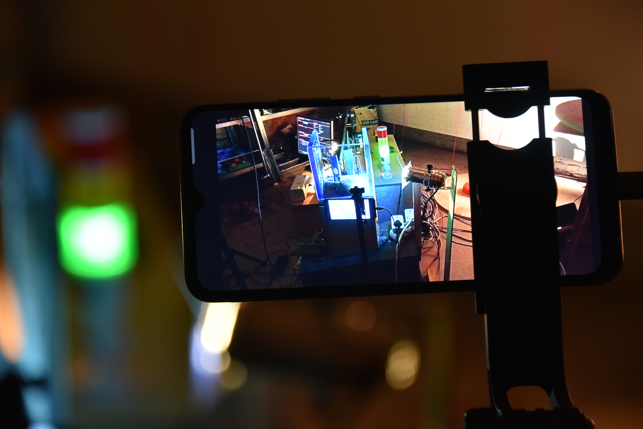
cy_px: 214
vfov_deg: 8.1
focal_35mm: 170
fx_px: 3037
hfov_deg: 12.1
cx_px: 322
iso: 2000
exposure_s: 1/40
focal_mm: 170
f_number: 5.6
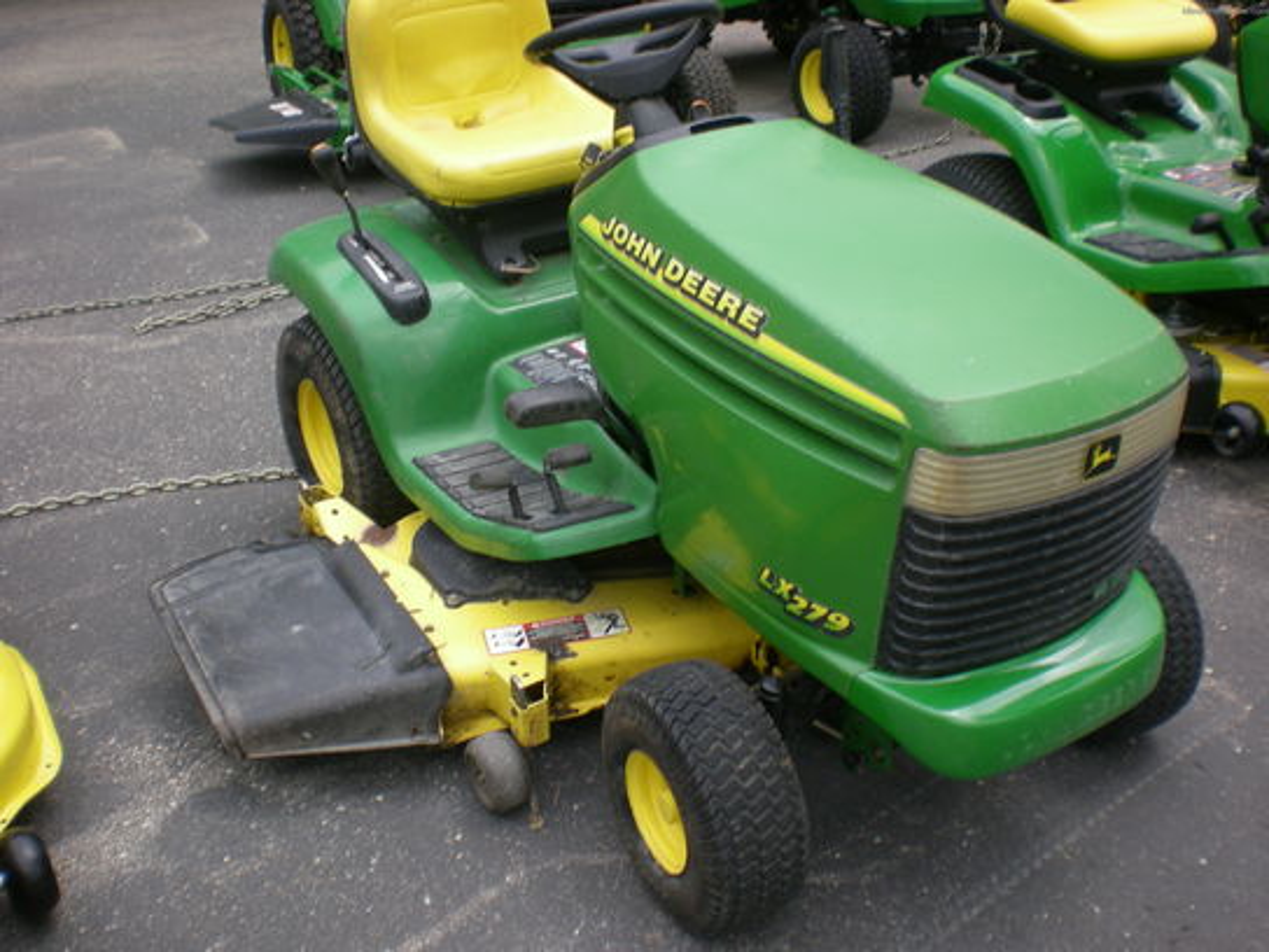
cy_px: 476
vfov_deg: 37.7
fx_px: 1393
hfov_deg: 49.0
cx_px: 634
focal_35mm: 38
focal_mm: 6.3
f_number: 4.6
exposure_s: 1/150
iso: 50
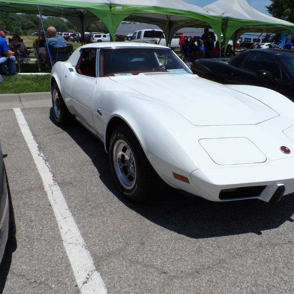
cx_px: 177
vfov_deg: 52.5
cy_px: 147
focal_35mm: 31
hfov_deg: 52.2
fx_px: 298
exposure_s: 1/1500
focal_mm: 4.3
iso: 80
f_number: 4.6
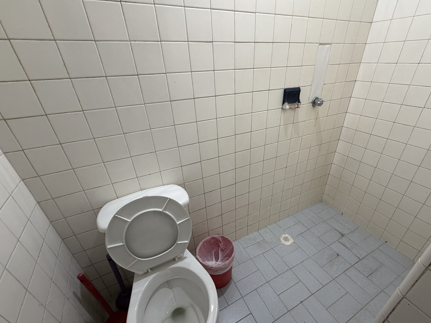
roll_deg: +2.1
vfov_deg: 78.0
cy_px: 175
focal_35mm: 16
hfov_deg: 94.3
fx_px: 199
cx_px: 232
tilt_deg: -30.7
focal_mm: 2.22
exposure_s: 1/60
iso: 200
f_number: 2.2
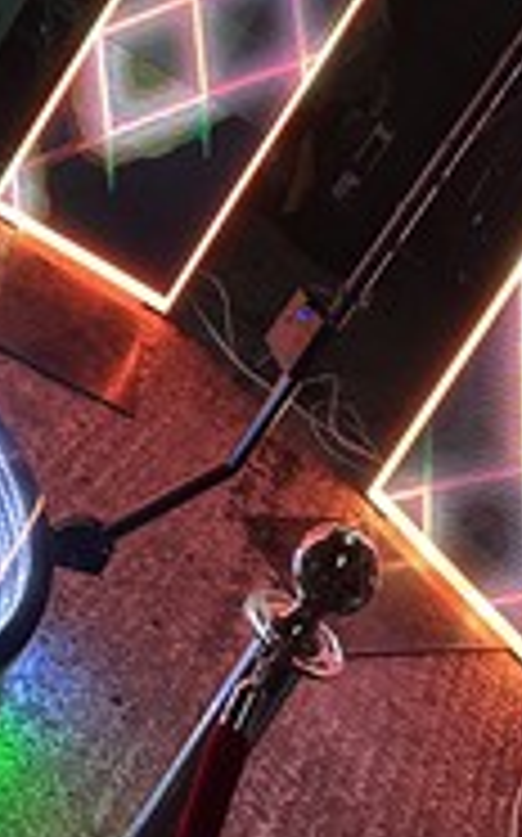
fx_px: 1596
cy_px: -148
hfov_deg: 18.6
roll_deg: -32.2
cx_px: 216
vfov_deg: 26.4
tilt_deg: -9.5
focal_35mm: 70
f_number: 1.78
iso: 640
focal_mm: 6.86
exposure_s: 1/60
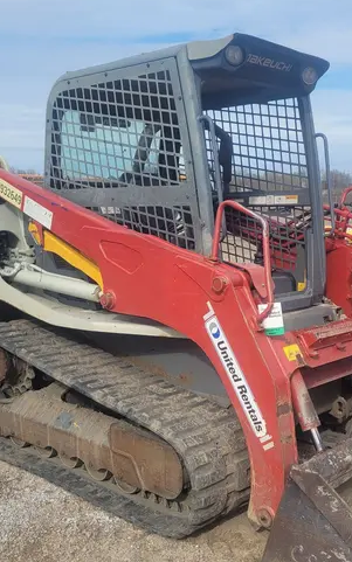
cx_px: 209
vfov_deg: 46.7
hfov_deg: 30.5
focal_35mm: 42
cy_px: 359
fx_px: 644
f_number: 1.8
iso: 40
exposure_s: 1/1799
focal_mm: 5.4
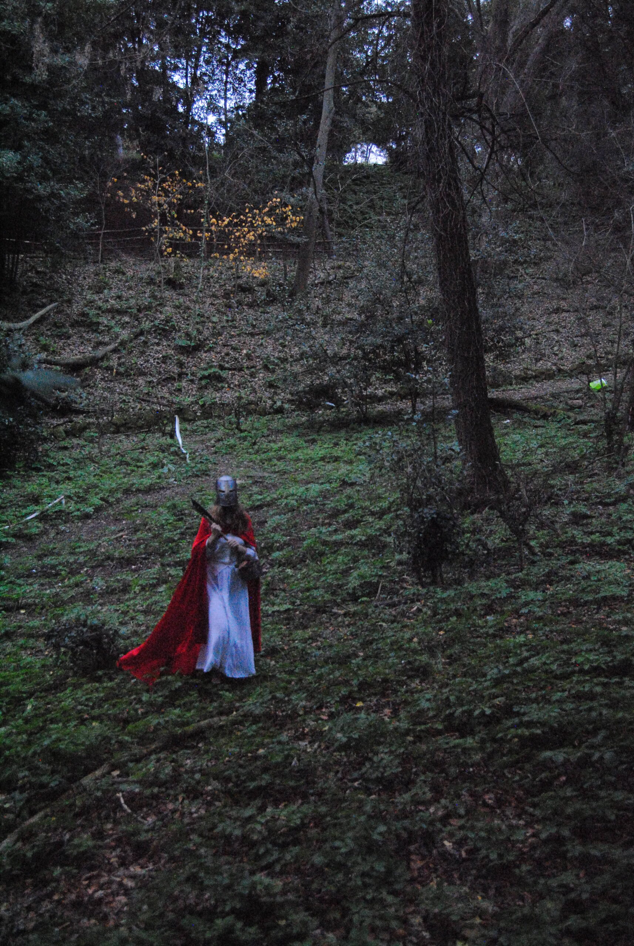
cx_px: 317
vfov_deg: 46.3
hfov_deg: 32.0
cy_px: 473
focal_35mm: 42
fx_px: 1106
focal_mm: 28
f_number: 5
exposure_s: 1/100
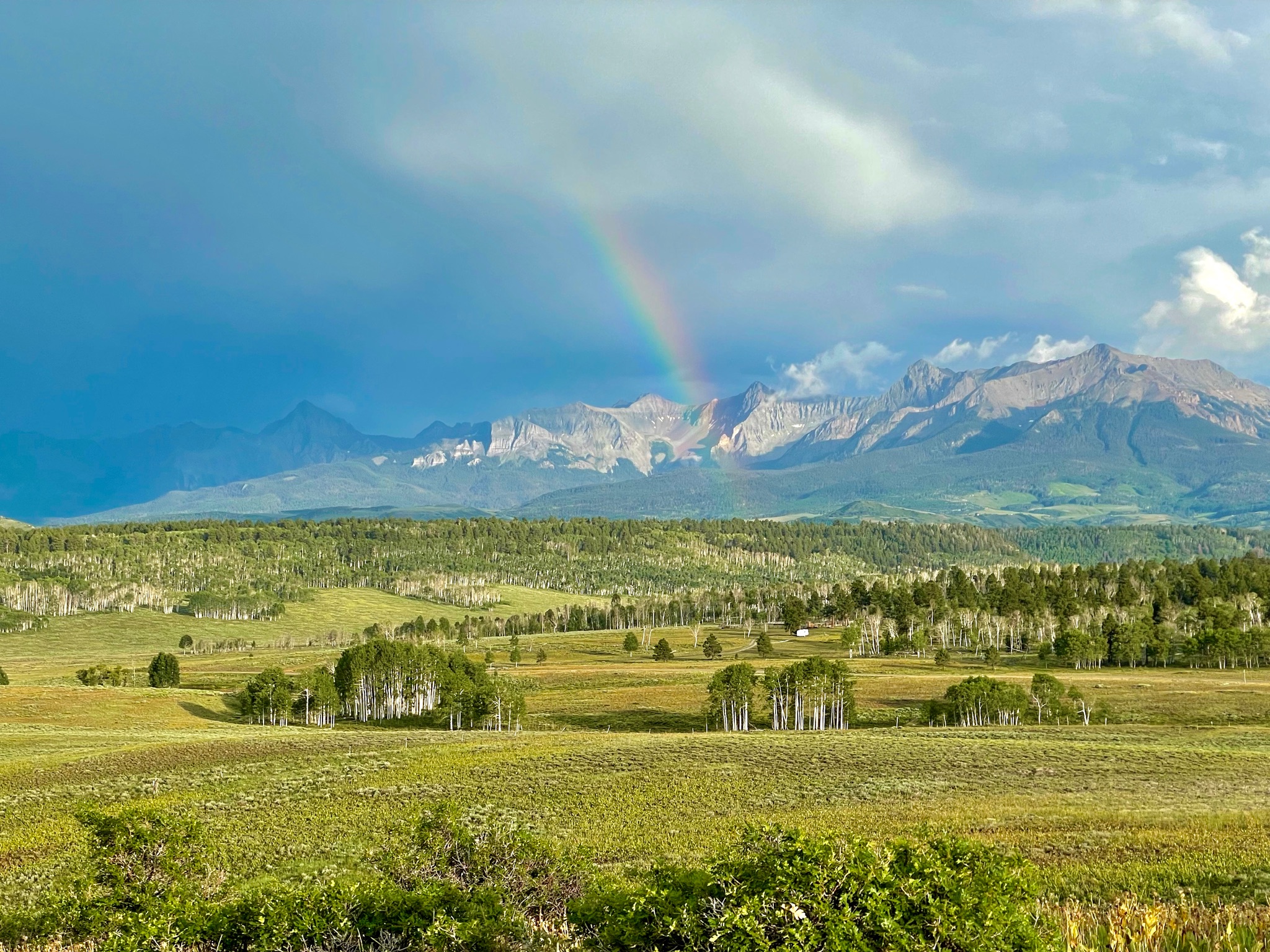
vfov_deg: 28.0
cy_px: 476
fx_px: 1908
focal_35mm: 52
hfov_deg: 36.8
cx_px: 635
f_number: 2
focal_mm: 6
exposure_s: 1/1261
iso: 25
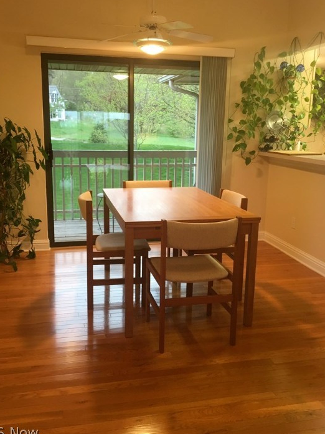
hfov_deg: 44.1
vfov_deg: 56.8
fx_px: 401
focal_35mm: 32
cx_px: 153
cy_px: 203
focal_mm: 4.15
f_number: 2.2
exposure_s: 1/30
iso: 100
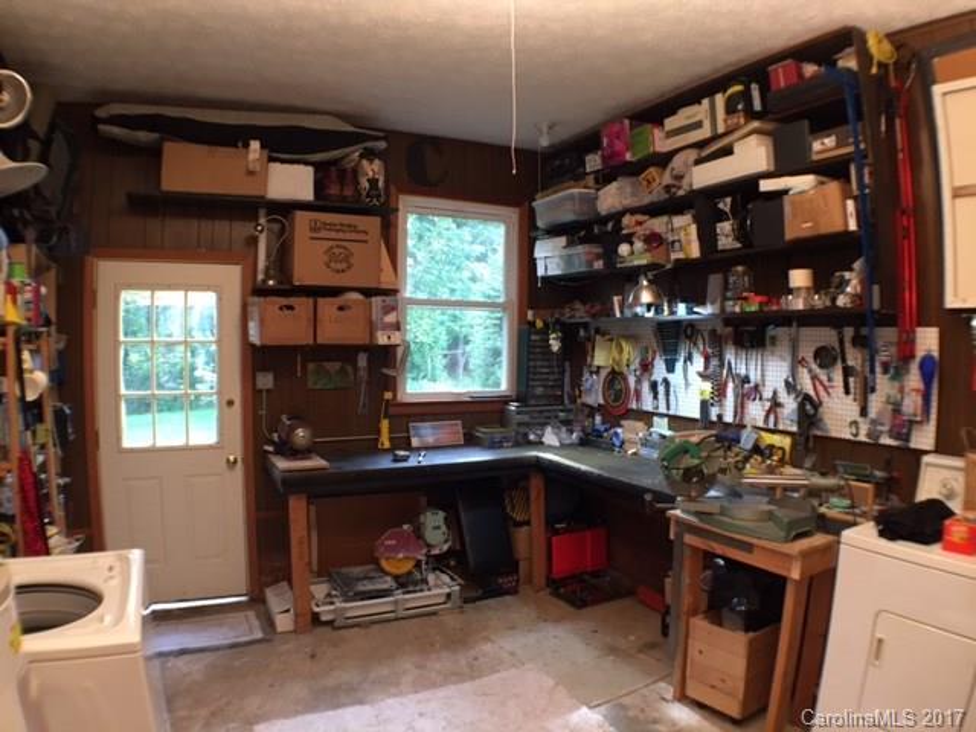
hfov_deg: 61.7
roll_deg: -0.8
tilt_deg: -2.3
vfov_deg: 48.2
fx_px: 818
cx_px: 488
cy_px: 366
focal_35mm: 29
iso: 80
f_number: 2.2
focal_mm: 4.15
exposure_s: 1/30
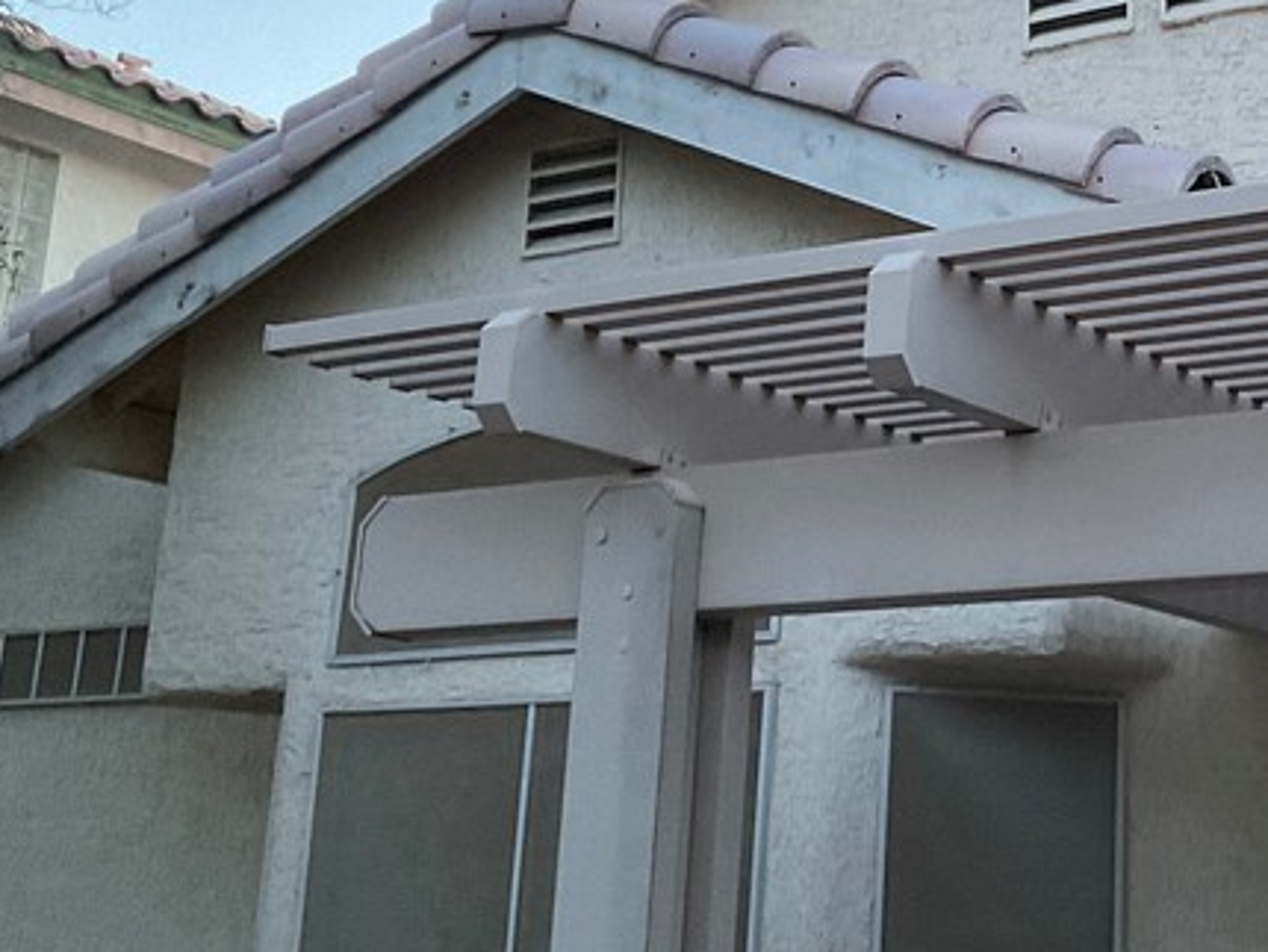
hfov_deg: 27.3
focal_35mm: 69
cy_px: 277
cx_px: 1115
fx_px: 2529
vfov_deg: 21.2
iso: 125
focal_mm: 3
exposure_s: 1/60
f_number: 1.8
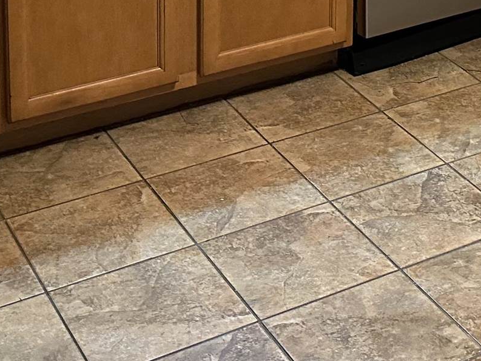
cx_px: 469
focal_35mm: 93
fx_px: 1292
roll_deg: -1.5
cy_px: -308
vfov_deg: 14.0
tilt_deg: -7.4
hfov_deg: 20.5
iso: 400
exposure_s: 1/60
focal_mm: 6.86
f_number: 1.78
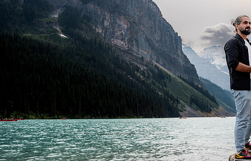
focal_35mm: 50
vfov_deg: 26.2
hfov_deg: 39.5
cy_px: 58
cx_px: 169
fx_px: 345
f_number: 5.6
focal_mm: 35
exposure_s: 1/1600
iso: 200
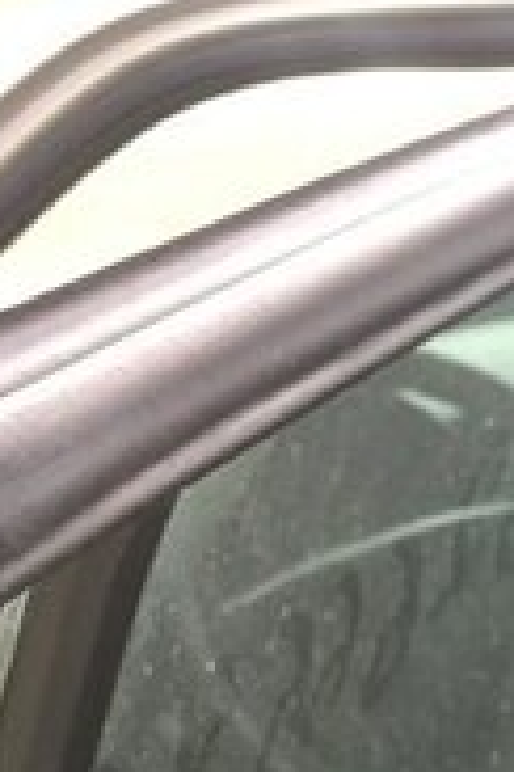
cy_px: 951
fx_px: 2334
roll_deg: +2.5
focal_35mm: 109
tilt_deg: -25.3
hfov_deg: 10.2
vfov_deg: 17.8
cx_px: 1378
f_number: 2.2
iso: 25
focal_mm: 4.15
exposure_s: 1/117
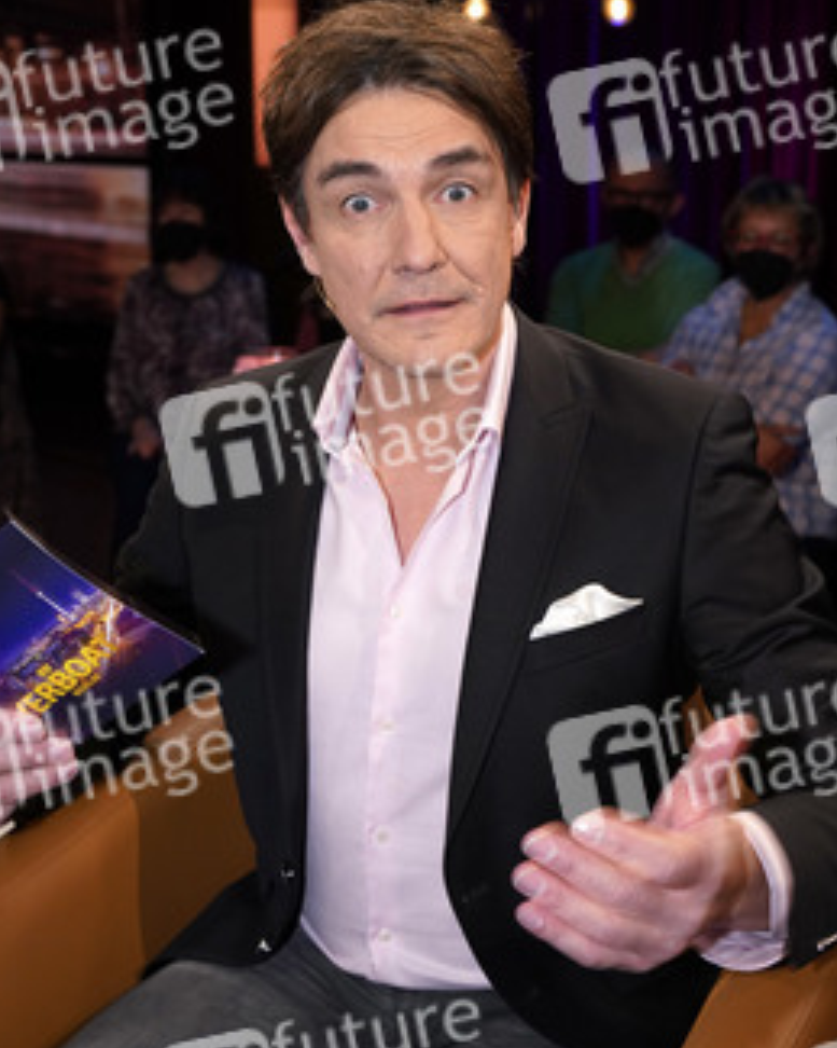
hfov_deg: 34.1
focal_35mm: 44
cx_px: 420
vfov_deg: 41.9
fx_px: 1363
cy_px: 592
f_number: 4.5
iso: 1600
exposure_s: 1/125
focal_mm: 38
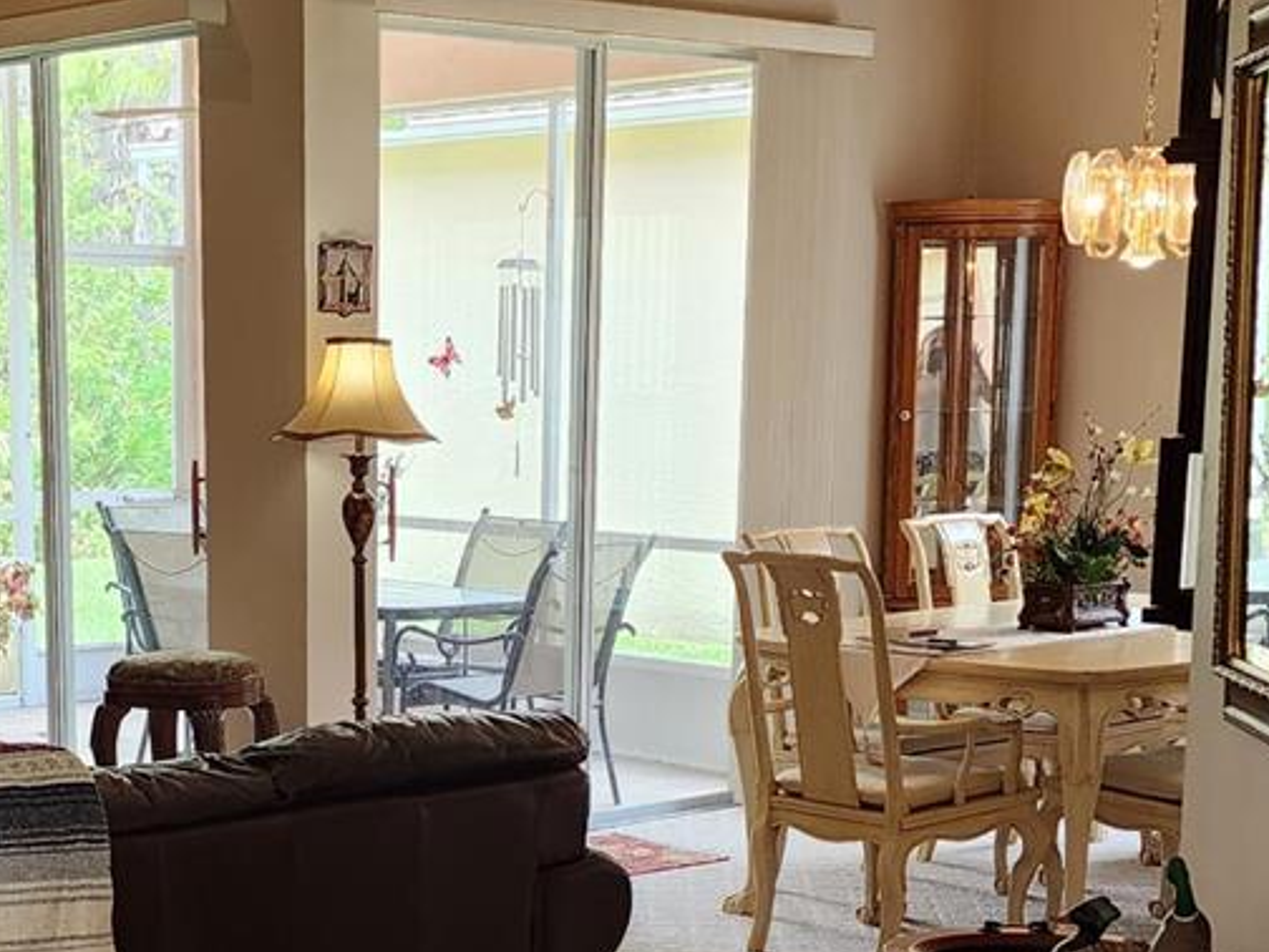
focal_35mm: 73
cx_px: 332
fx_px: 2676
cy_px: 824
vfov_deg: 19.8
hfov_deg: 26.4
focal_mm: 6.4
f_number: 1.8
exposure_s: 1/120
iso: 125
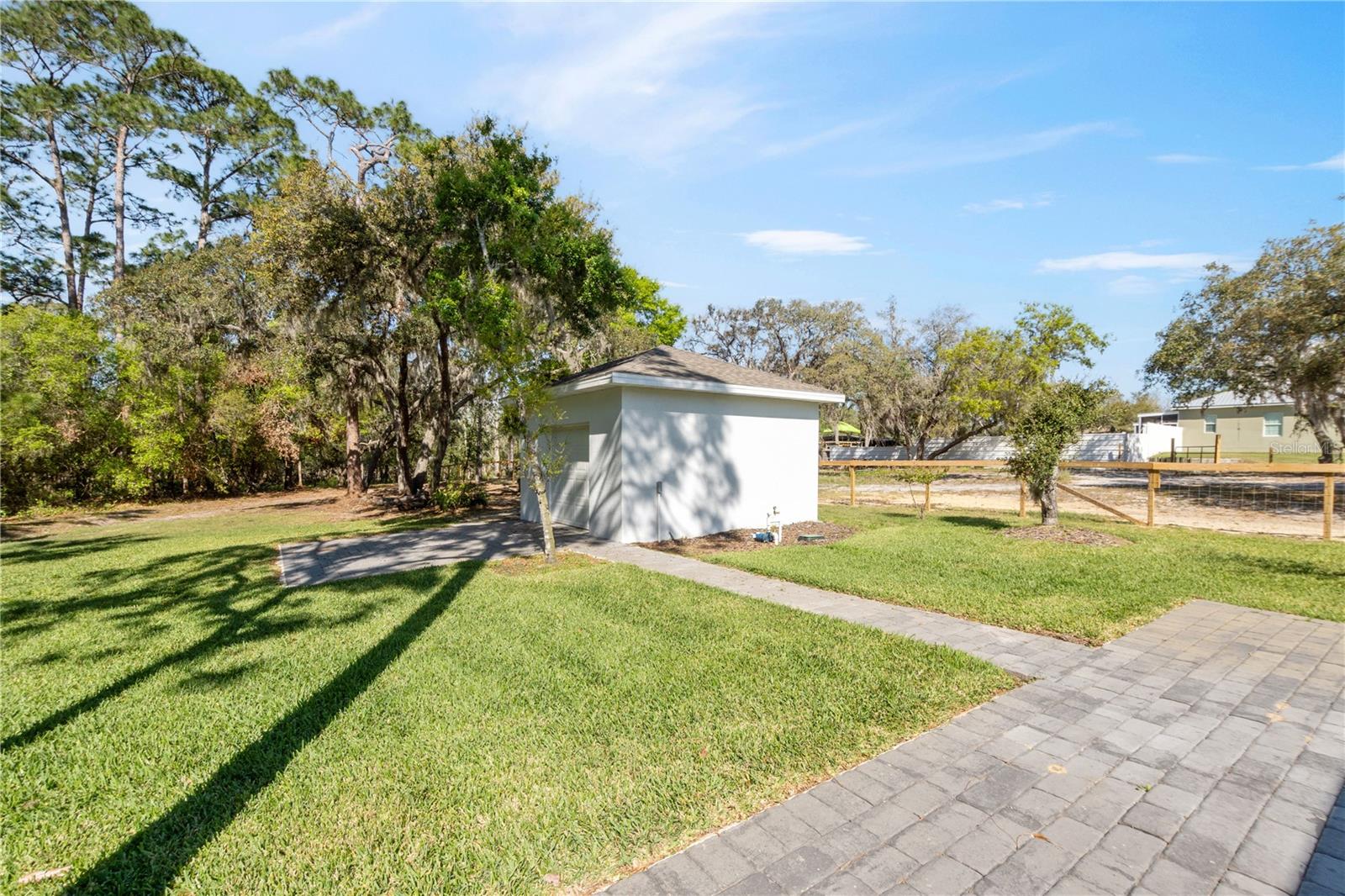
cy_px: 448
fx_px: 560
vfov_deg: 77.3
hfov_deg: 100.4
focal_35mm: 15
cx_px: 672
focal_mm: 10
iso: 200
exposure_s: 1/200
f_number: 13
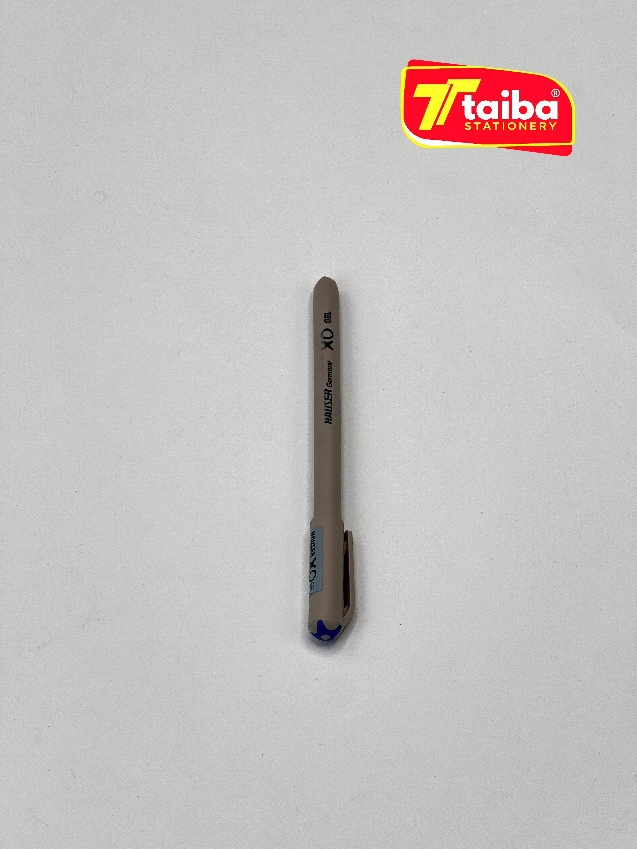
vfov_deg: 25.3
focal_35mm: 77
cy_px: 424
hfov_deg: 19.1
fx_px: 1889
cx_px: 318
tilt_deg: -53.8
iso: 32
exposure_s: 1/407
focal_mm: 9
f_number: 2.8
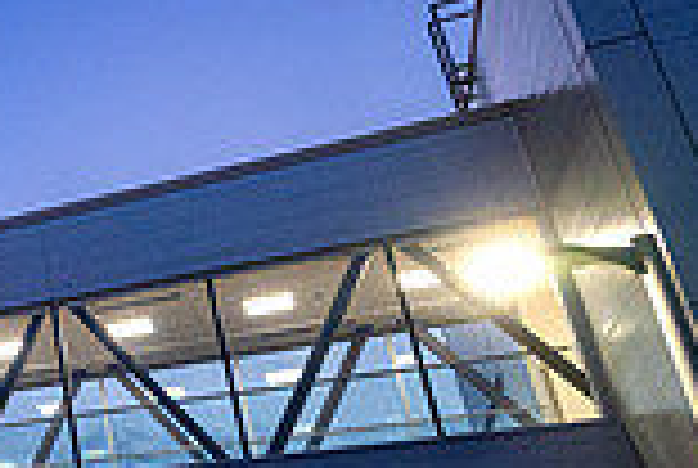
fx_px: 1107
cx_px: -449
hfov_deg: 23.9
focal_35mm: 57
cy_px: 313
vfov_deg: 23.8
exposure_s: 1/200
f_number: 4
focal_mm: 14
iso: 1250
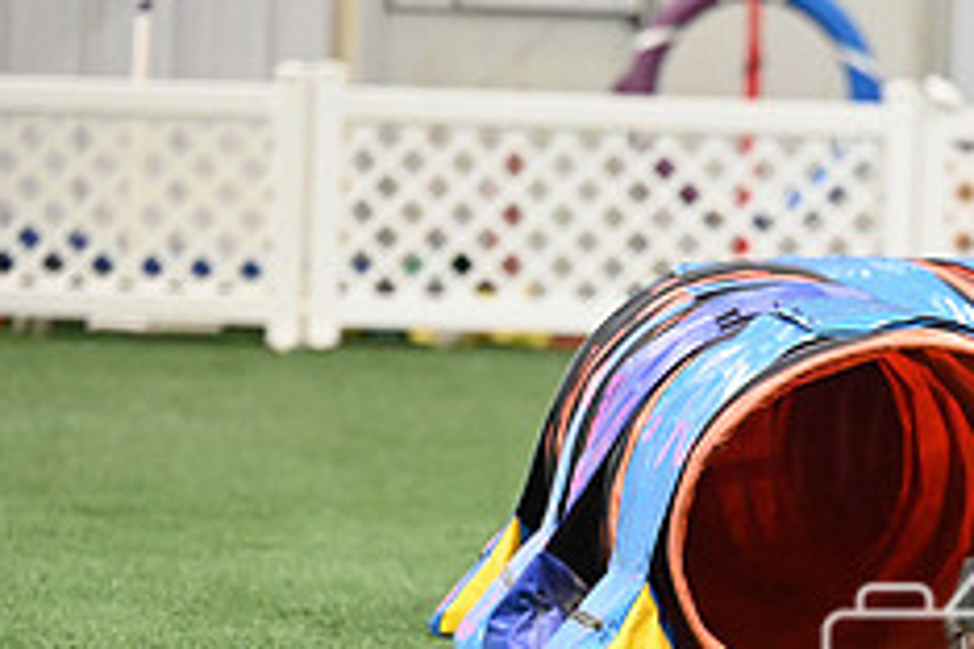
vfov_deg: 3.7
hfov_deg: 5.5
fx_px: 10064
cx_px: 953
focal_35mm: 372
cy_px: 628
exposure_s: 1/1000
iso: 12800
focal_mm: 150
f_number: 3.2
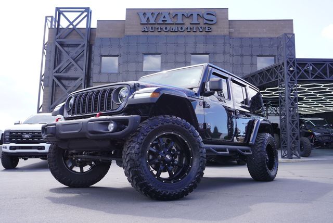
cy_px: 112
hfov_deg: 59.4
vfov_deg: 41.8
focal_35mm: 32
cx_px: 166
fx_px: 292
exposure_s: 1/80
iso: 100
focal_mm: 21
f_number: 5.6
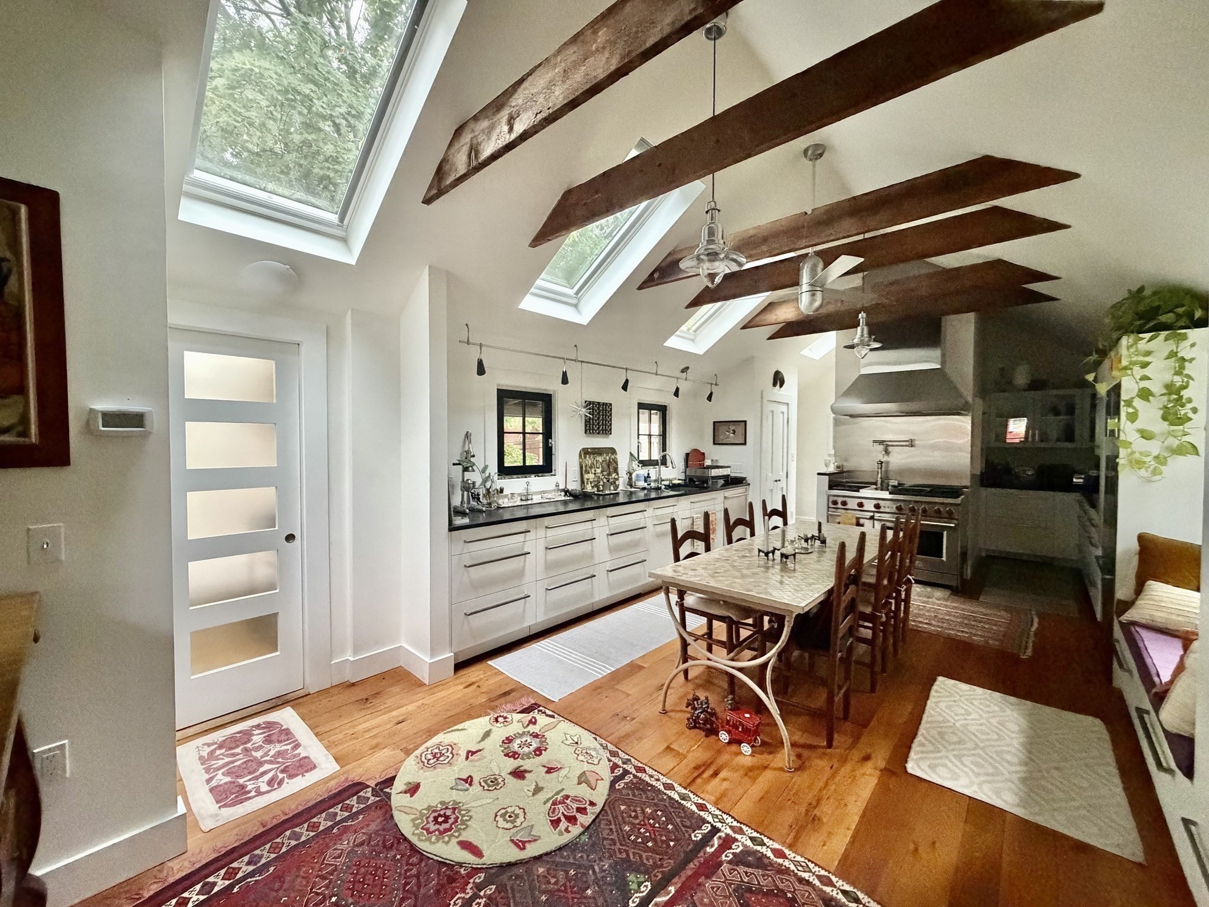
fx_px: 489
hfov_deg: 102.1
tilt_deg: -1.6
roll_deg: -0.3
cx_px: 604
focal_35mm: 14
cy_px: 454
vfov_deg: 85.7
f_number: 2.2
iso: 1000
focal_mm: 2.22
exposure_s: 1/60
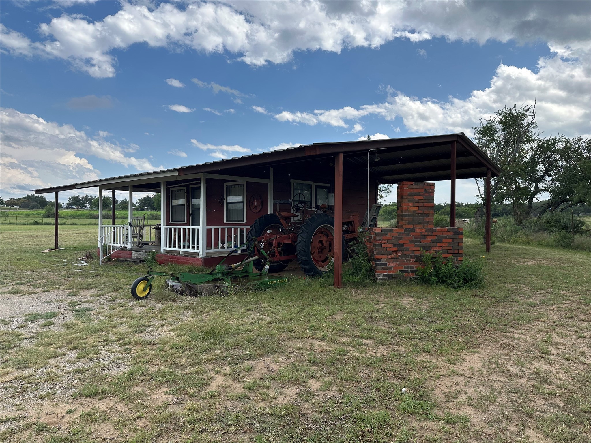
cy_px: 222
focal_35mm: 24
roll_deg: -0.8
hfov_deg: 71.6
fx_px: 410
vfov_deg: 56.8
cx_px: 296
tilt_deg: +0.6
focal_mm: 6.86
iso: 80
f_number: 1.78
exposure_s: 1/3058
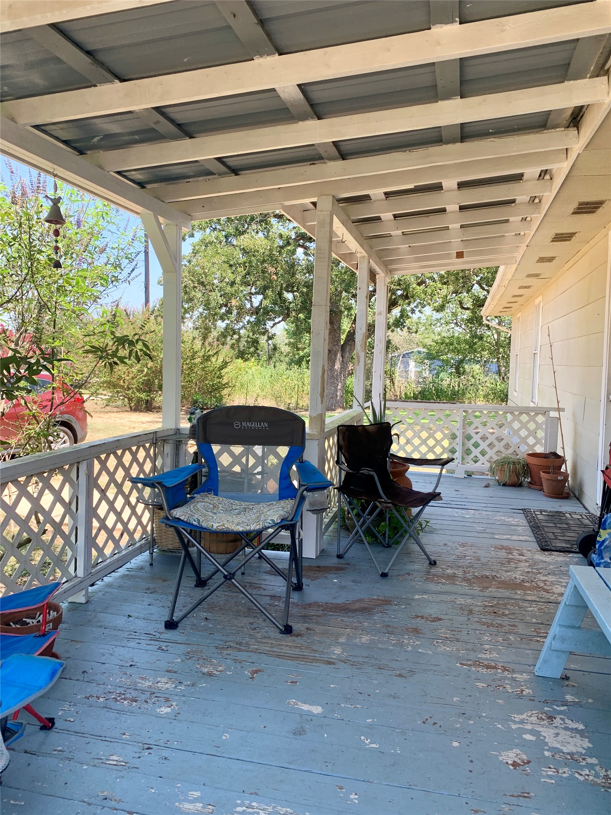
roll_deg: -0.3
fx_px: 612
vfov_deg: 67.3
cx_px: 306
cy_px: 408
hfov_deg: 53.1
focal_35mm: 26
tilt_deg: -4.1
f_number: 1.8
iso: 25
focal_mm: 4.25
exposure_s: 1/241
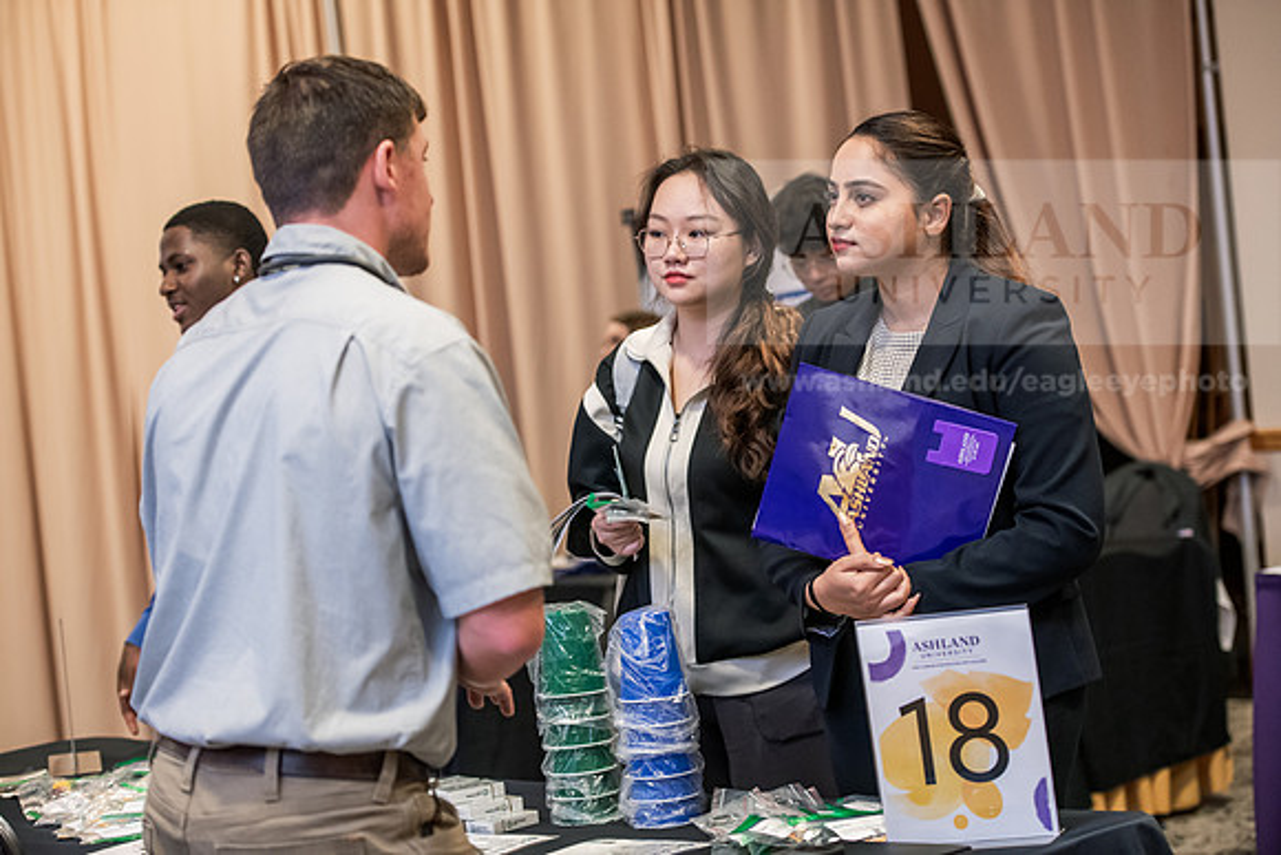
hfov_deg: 28.8
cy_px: 428
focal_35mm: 70
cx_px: 640
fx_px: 2491
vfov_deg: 19.5
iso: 2500
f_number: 3.2
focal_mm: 70
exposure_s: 1/200
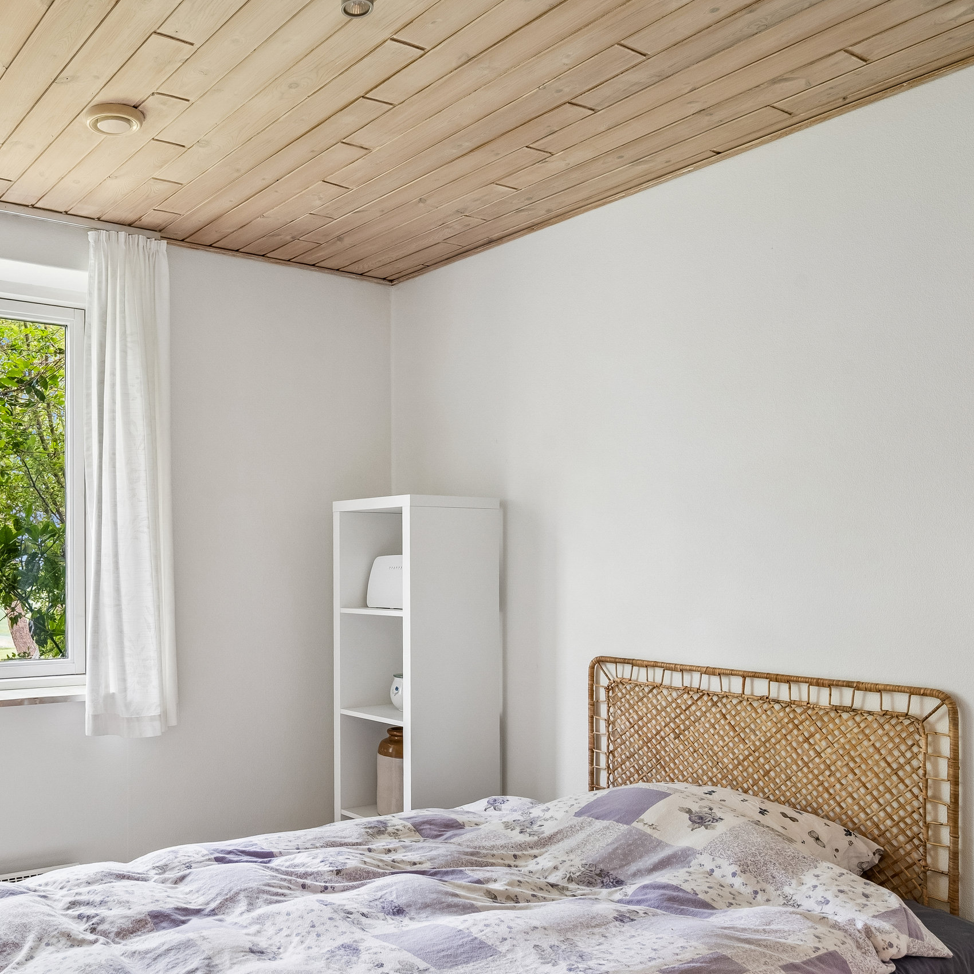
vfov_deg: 53.9
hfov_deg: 51.4
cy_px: 543
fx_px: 955
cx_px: 227
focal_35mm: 30
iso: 640
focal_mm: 20
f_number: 9
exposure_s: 1/13
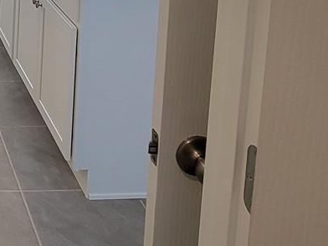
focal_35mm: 53
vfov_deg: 22.3
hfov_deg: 29.6
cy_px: -129
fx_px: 502
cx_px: -91
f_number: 2.2
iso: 125
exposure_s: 1/60
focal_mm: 2.2
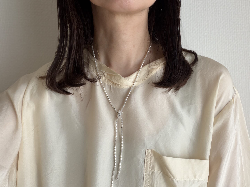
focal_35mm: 30
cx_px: 125
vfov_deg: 46.8
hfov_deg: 60.0
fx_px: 217
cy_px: 94
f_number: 1.9
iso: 40
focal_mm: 2.71
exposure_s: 1/121
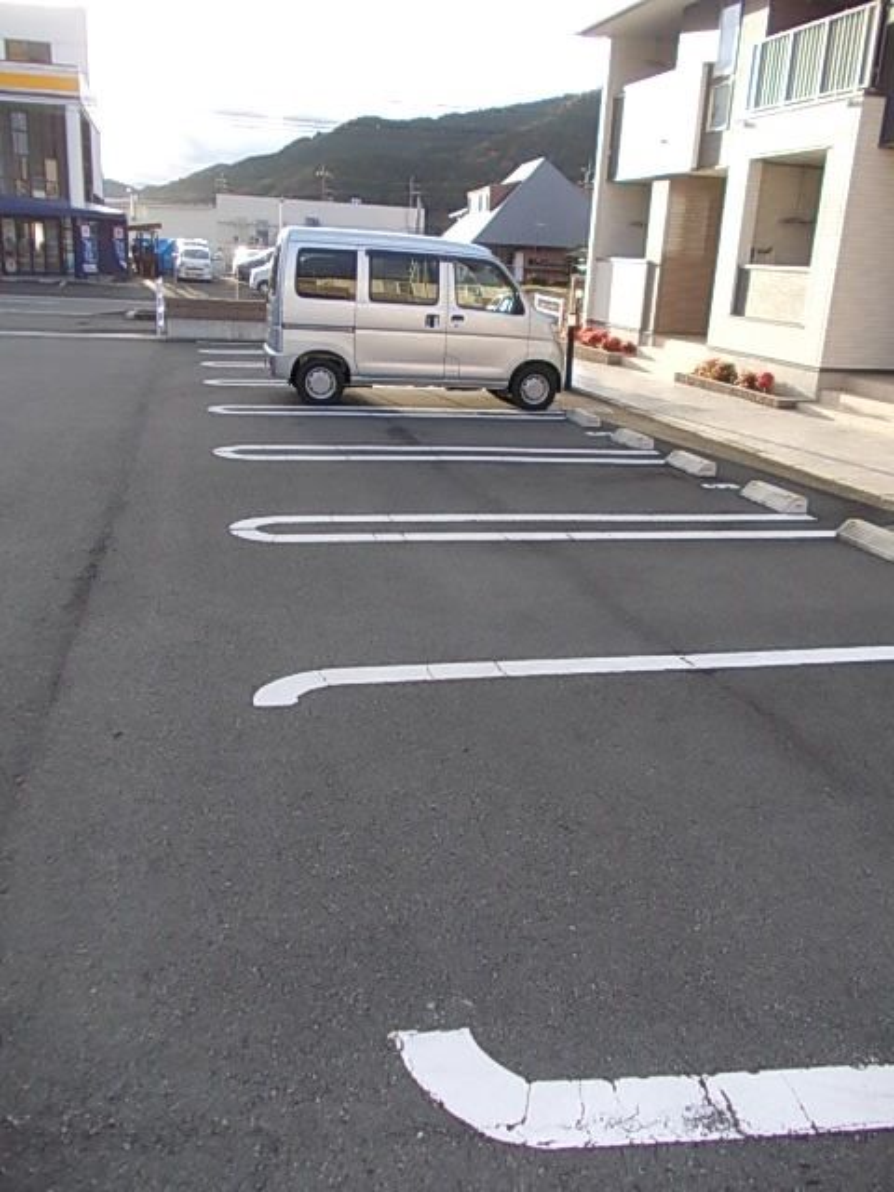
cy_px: 596
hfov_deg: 49.7
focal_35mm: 28
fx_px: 964
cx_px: 447
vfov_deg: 63.4
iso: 80
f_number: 2.7
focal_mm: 4
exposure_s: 1/250
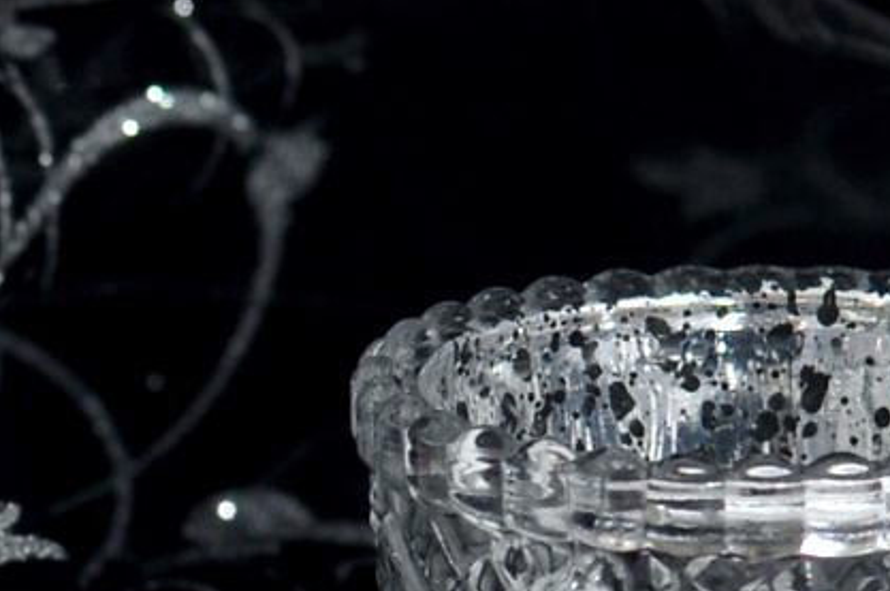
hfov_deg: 4.4
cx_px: -753
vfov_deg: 3.0
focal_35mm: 460
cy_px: 717
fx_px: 11359
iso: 400
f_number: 4.5
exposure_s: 1/80
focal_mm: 50
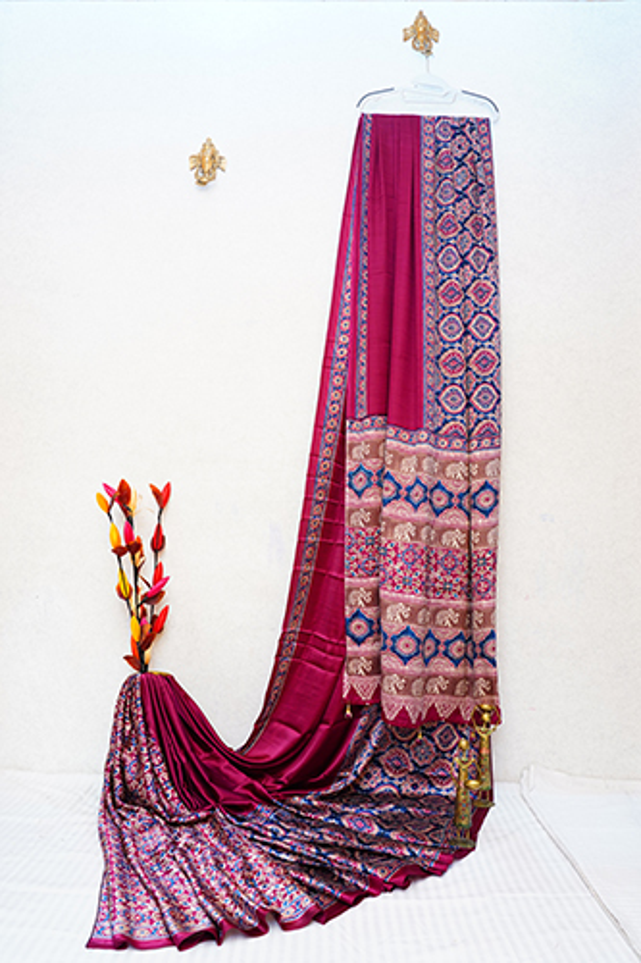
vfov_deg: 63.7
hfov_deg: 44.9
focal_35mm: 29
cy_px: 482
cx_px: 320
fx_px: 775
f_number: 4
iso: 800
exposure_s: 1/100
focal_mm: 29
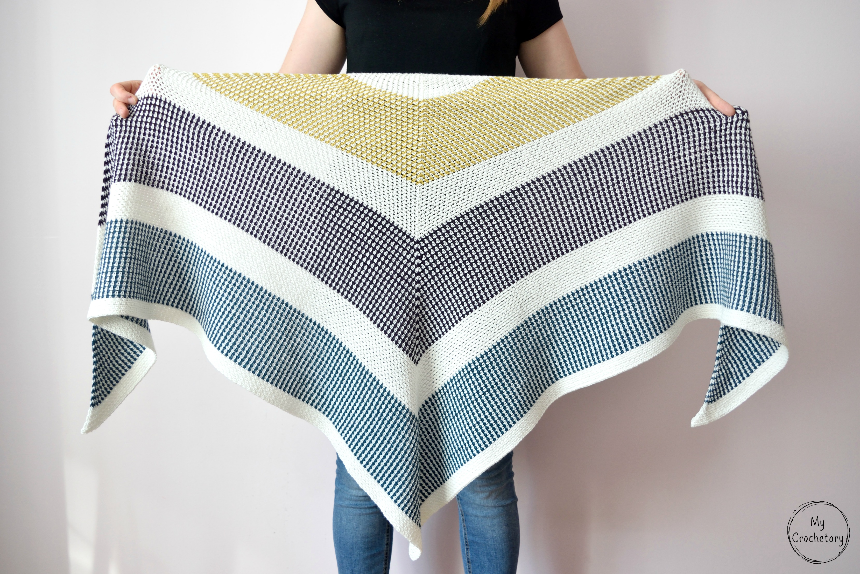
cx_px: 430
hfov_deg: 53.1
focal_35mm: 36
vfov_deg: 36.9
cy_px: 287
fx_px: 860
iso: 400
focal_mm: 24
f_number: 5
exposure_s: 1/25
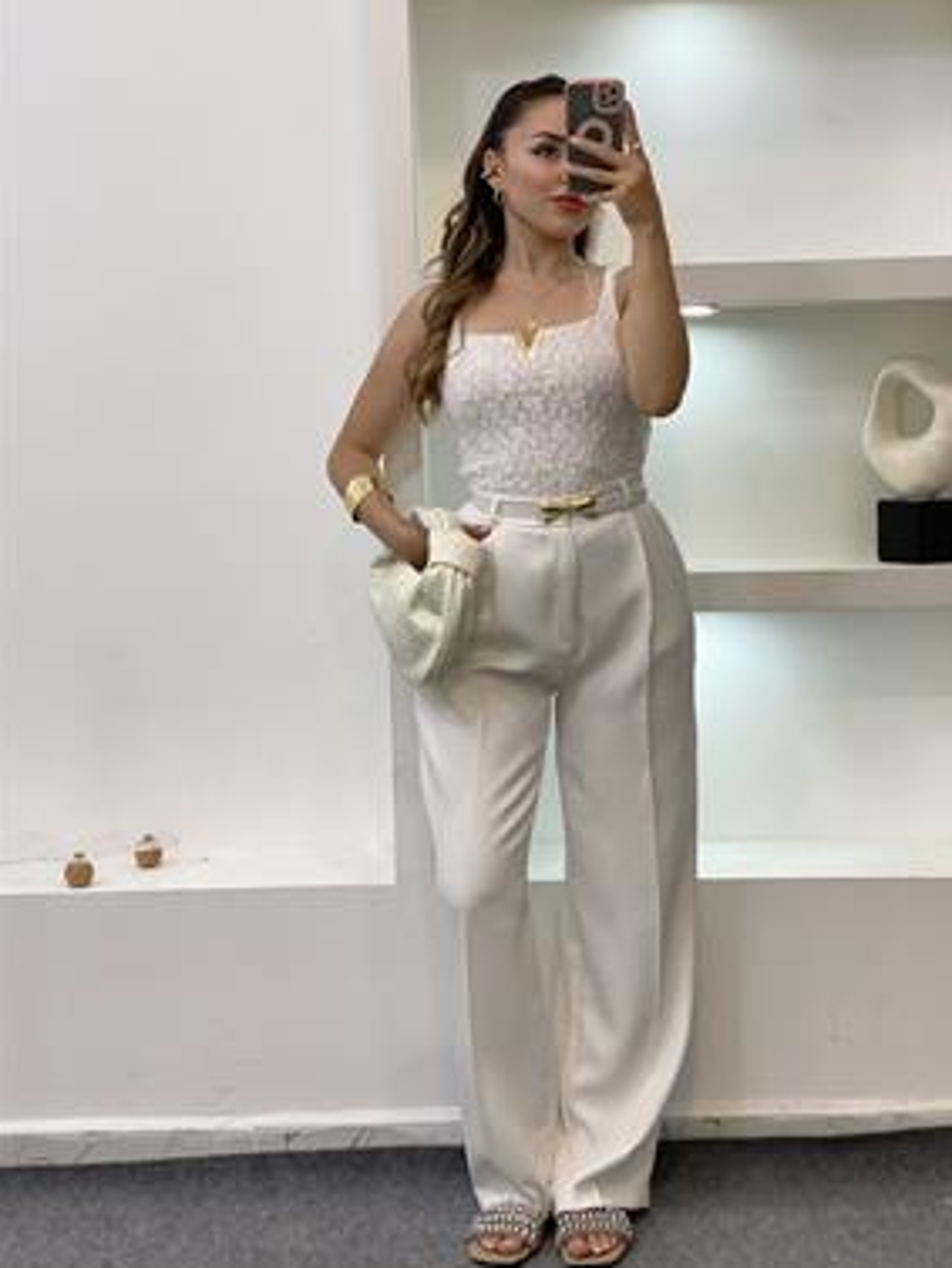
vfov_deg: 33.8
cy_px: 610
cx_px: 515
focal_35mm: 57
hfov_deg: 25.7
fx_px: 2089
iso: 64
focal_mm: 6
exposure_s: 1/100
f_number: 2
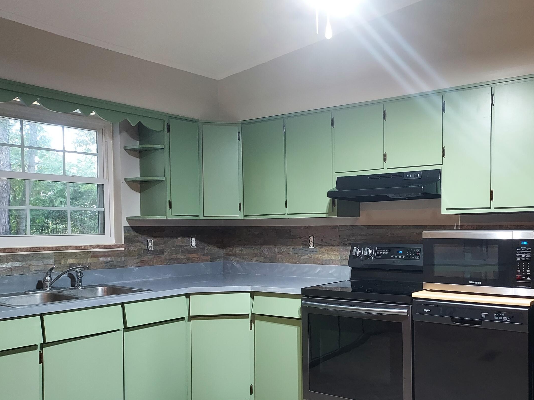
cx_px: 336
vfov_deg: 41.5
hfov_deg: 53.3
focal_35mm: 34
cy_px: 246
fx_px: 524
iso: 320
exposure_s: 1/40
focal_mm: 4.6
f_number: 1.8
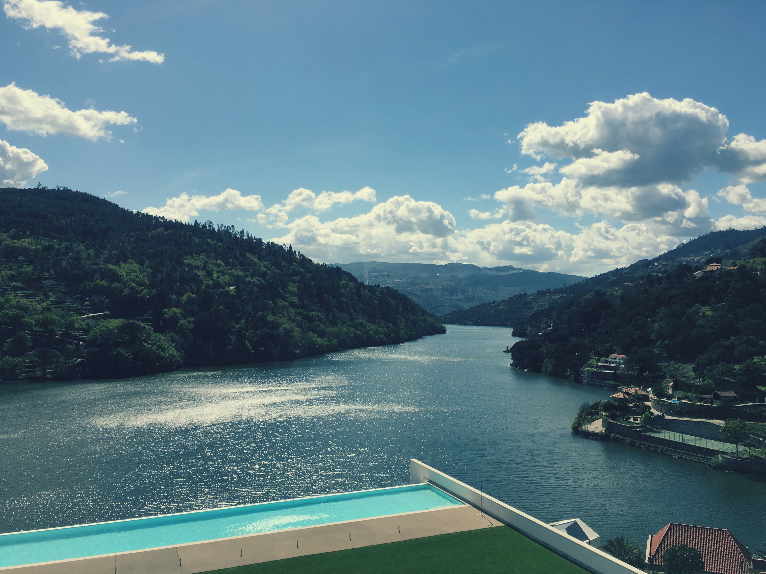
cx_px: 383
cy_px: 287
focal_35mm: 29
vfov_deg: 48.2
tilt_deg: +1.7
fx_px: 642
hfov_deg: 61.7
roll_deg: +0.1
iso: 25
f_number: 2.2
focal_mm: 4.15
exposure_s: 1/3205
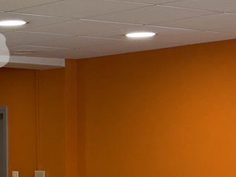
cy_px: 127
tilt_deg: +0.9
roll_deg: +0.4
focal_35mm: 139
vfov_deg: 10.7
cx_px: -144
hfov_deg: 13.2
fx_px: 948
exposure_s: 1/50
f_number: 1.78
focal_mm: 6.76
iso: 125
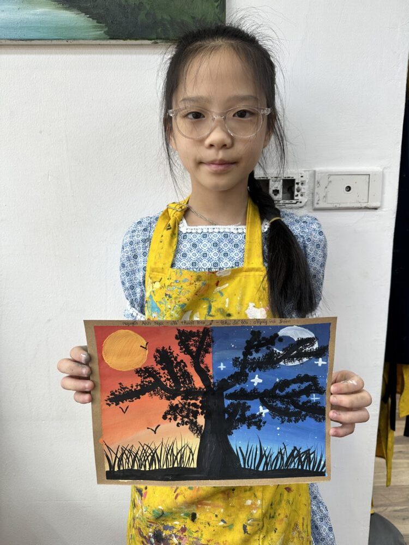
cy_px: 272
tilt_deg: -9.8
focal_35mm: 24
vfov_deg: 71.6
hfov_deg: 56.8
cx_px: 204
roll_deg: -0.4
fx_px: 378
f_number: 1.78
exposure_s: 1/130
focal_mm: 6.86
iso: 64
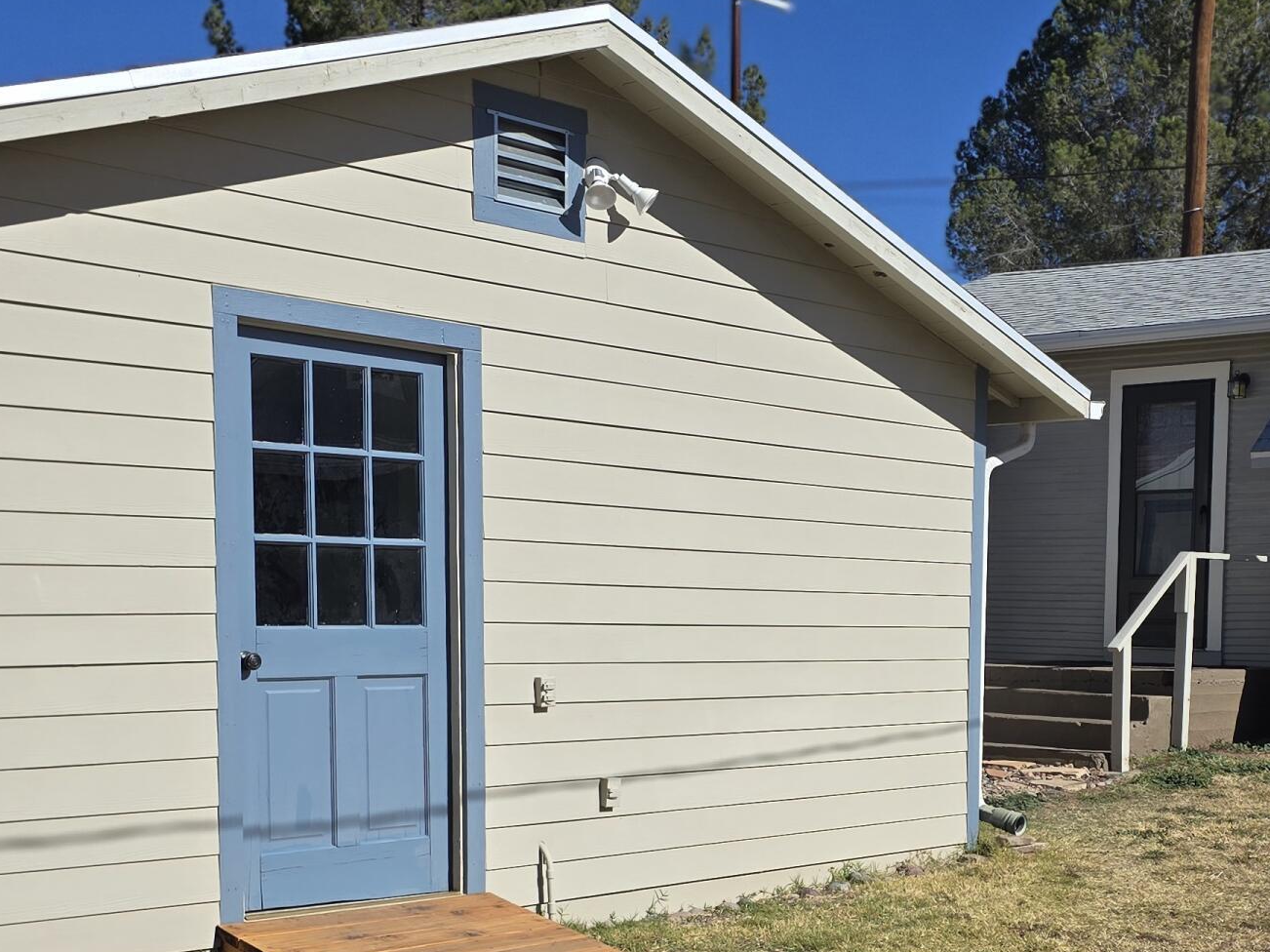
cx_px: 911
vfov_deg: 26.9
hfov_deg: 35.6
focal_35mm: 53
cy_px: 793
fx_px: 1944
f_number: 1.7
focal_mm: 6.3
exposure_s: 1/1297
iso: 12
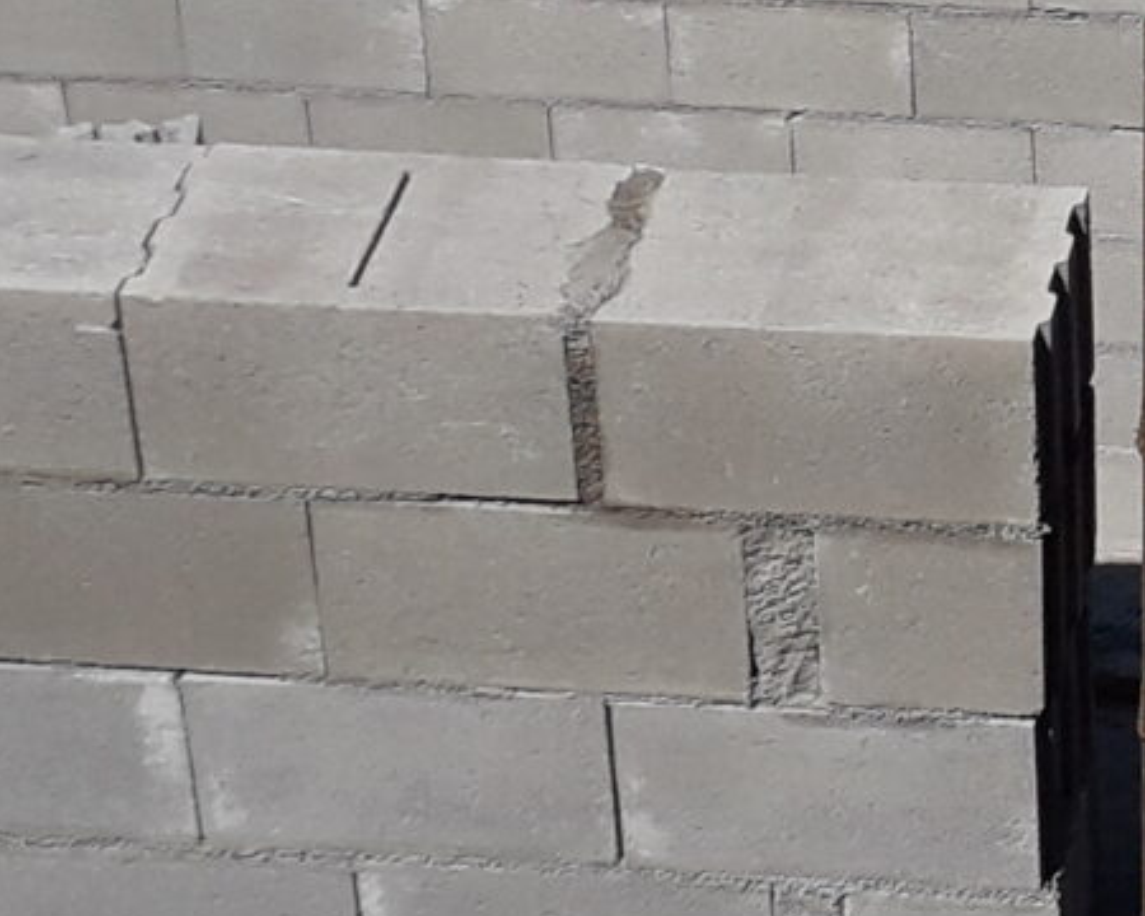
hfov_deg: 12.4
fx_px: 5083
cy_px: -331
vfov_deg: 10.1
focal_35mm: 150
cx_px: 1537
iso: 40
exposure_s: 1/3663
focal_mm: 3.6
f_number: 1.9
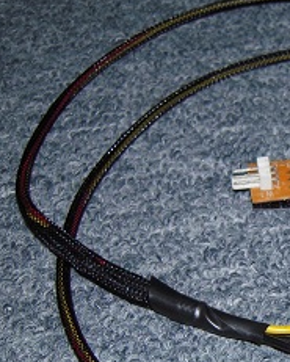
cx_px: 345
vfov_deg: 26.3
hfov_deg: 20.2
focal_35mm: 71
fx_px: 761
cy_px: 284
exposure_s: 1/25
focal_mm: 5
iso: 100
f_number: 2.7
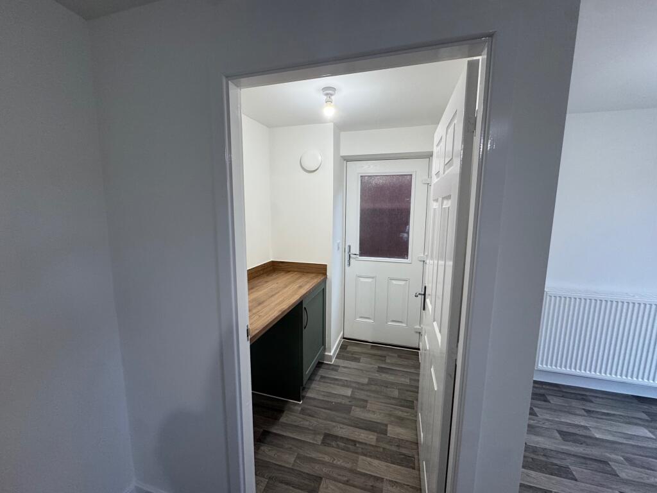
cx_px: 328
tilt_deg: -7.6
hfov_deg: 102.1
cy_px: 246
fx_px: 266
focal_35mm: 14
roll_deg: -0.2
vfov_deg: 85.7
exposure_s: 1/100
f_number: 2.2
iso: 200
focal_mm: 2.22
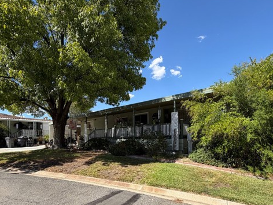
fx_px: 150
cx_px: 136
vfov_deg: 67.3
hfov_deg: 84.7
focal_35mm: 19
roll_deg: +0.6
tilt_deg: +2.3
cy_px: 131
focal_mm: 2.22
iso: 32
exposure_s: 1/770
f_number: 2.2
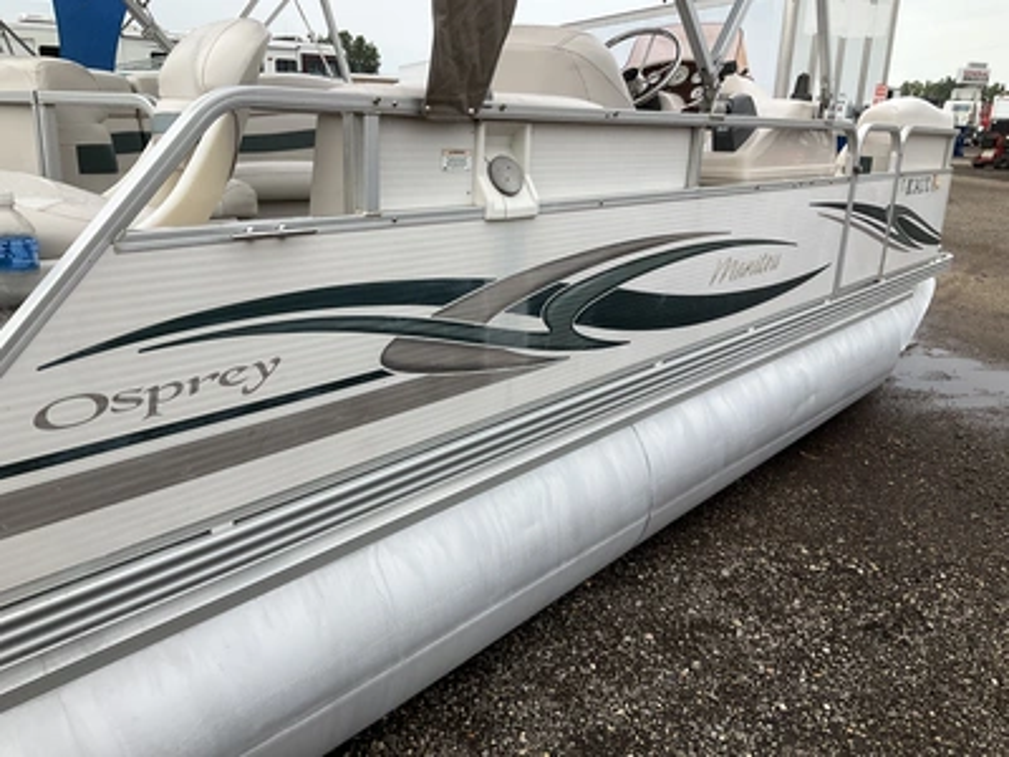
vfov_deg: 48.2
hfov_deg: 61.7
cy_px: 378
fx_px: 845
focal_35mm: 29
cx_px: 504
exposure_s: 1/749
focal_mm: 3
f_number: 1.8
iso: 25
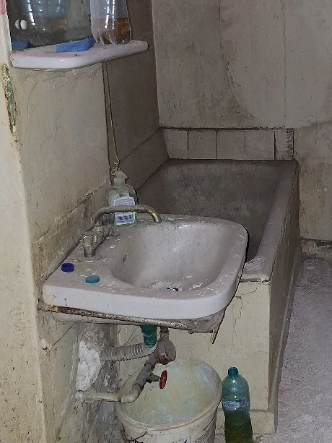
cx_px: 260
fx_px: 639
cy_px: 211
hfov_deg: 28.6
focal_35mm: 50
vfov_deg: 38.2
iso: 250
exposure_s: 1/33
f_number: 1.8
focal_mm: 5.54
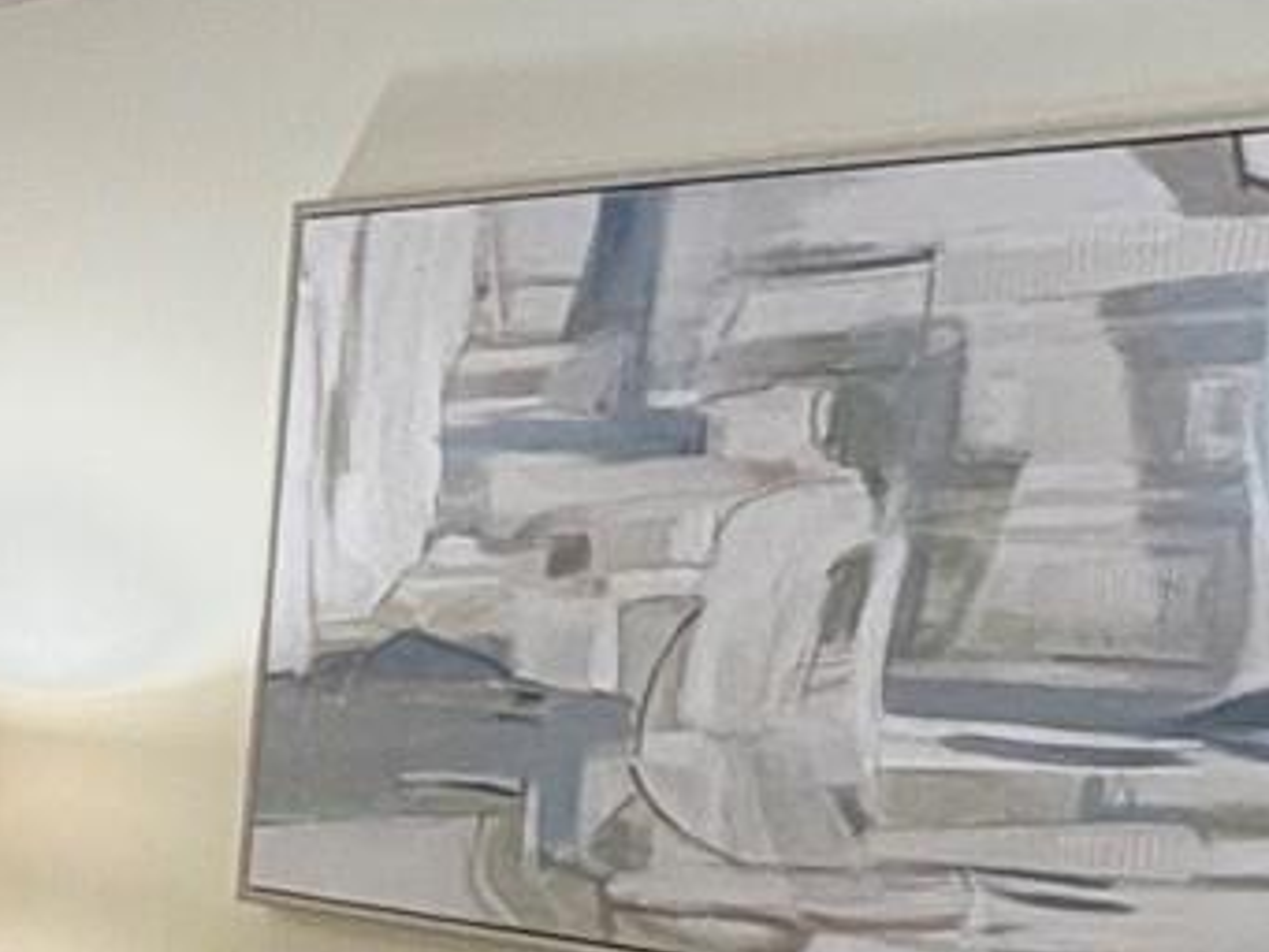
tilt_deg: -5.8
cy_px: 896
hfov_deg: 19.6
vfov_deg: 17.3
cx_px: -752
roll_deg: -1.8
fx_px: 3080
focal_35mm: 84
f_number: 2.2
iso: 250
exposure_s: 1/60
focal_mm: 2.22
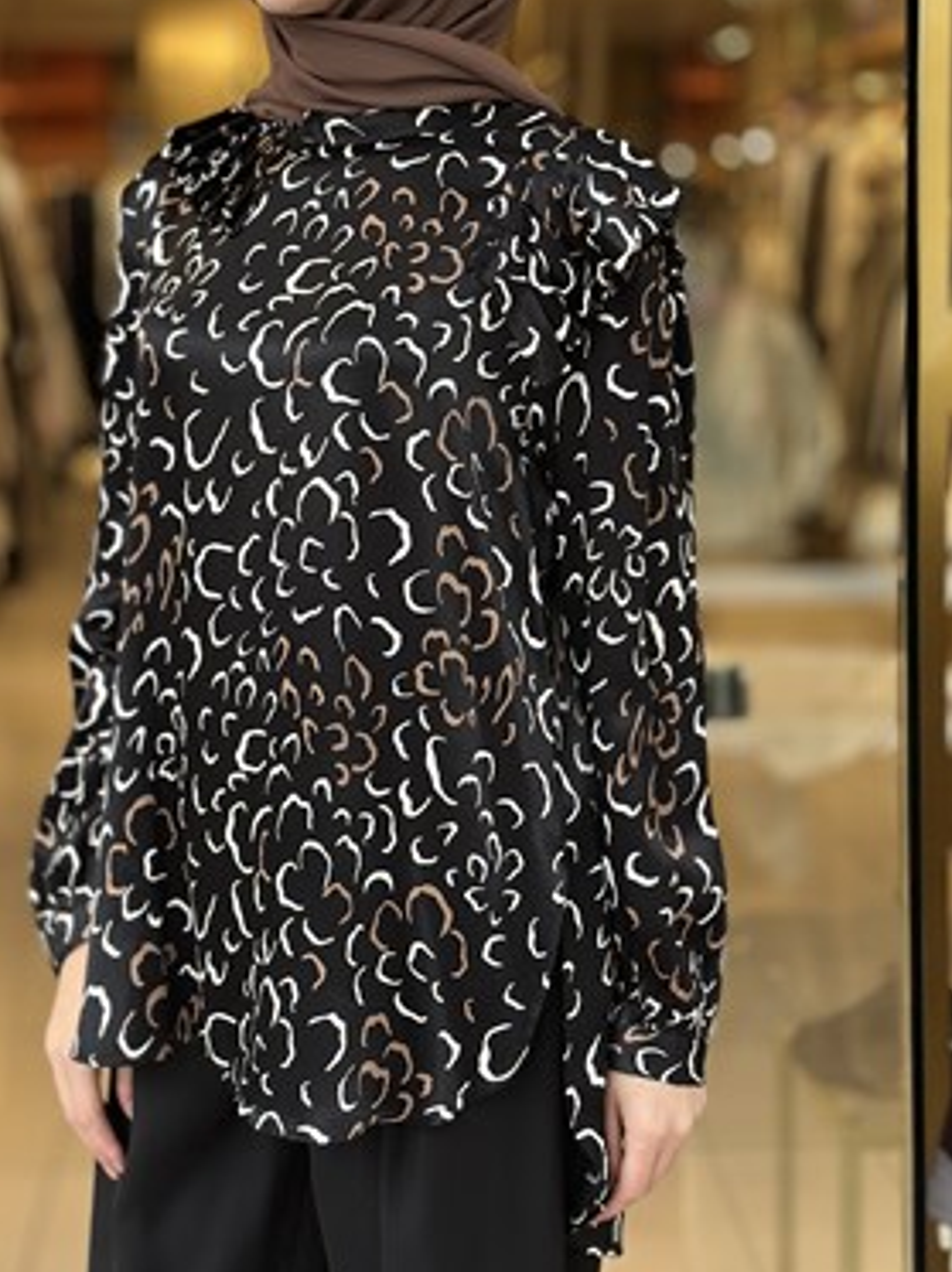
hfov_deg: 21.9
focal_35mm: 67
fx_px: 2461
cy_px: 430
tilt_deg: -4.3
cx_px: 389
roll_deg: -0.3
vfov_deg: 28.8
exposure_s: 1/120
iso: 125
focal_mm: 6.86
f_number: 1.78
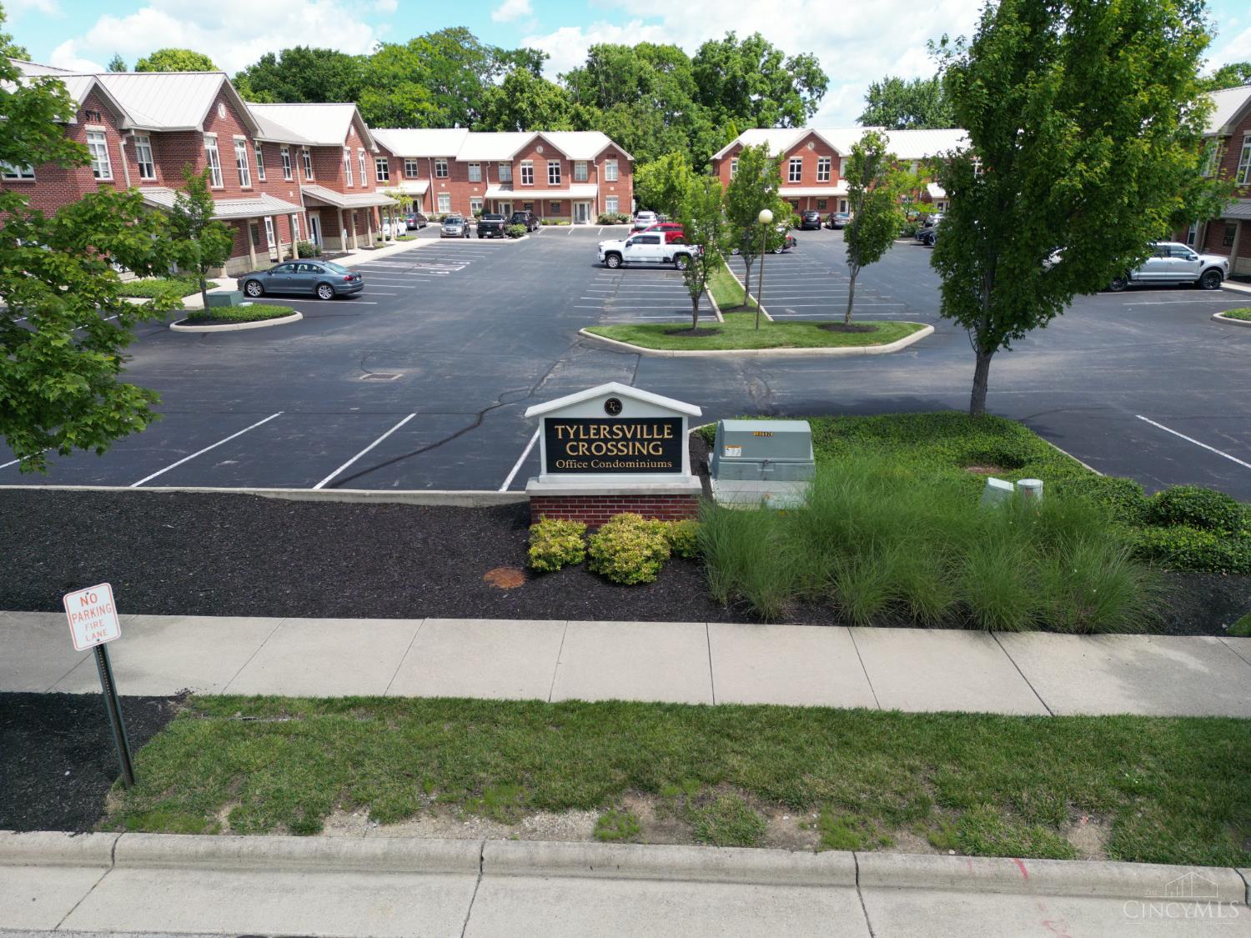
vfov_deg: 56.8
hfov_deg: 71.6
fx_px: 867
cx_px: 626
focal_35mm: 24
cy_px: 469
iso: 200
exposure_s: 1/2000
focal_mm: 6.72
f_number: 1.7
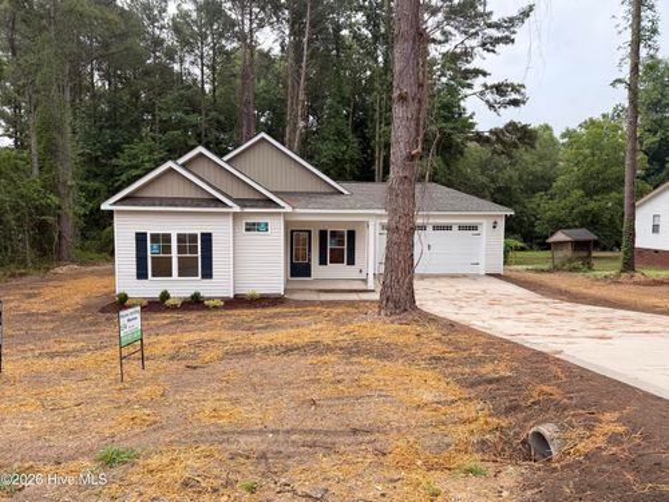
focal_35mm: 24
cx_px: 334
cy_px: 251
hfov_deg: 71.6
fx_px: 464
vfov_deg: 56.8
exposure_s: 1/677
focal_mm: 6.76
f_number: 1.78
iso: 80
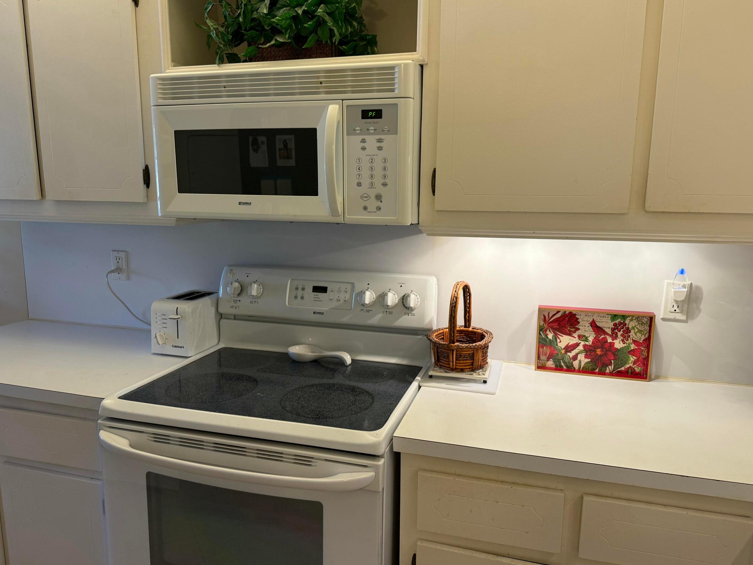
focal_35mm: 25
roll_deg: -1.3
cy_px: 283
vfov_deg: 54.9
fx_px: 544
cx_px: 385
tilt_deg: -9.3
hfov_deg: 69.4
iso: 125
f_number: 1.78
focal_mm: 6.76
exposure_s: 1/60
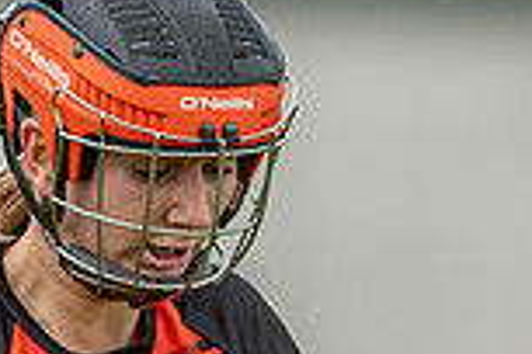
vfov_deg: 0.8
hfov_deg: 1.2
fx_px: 25283
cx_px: 76
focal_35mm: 1711
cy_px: 592
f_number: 2.8
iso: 220
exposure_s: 1/1000
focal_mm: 300
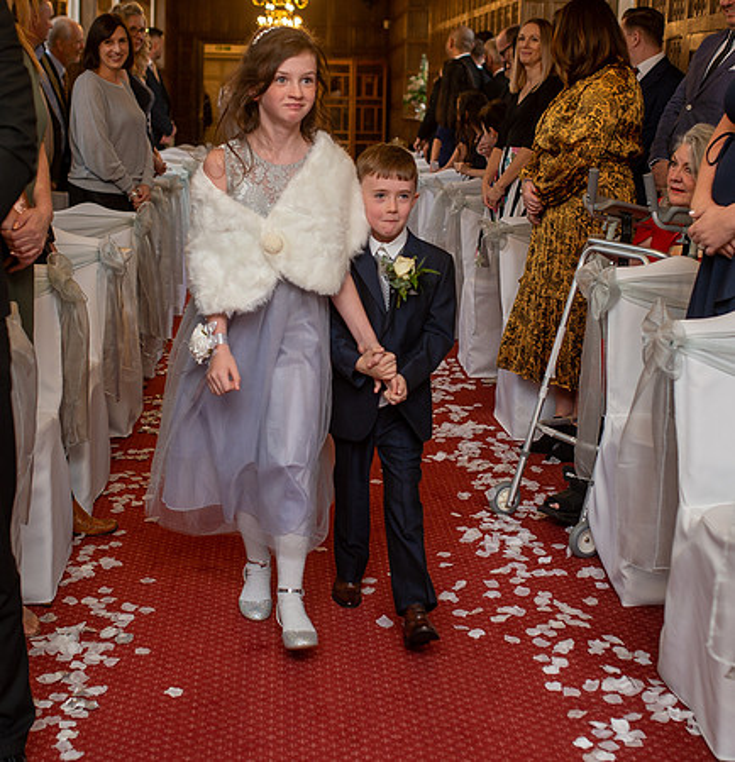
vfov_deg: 31.4
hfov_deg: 30.4
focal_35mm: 55
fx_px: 1351
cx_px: 358
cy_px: 312
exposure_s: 1/125
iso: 200
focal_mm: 35
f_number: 2.8
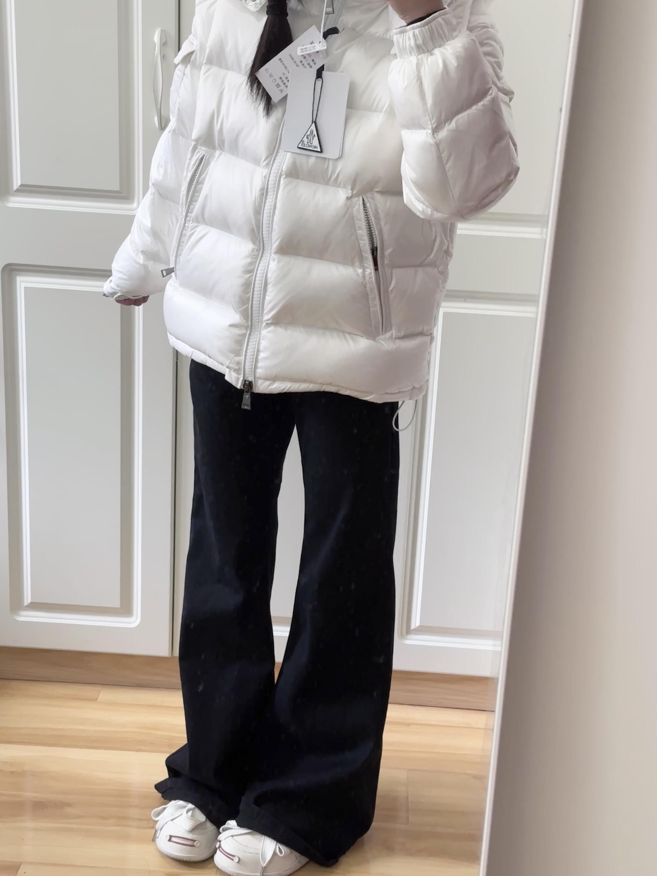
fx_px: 1215
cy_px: 438
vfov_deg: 39.7
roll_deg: -4.0
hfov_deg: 30.3
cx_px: 328
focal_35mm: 48
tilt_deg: -25.2
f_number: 1.78
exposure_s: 1/60
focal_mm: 6.86
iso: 160
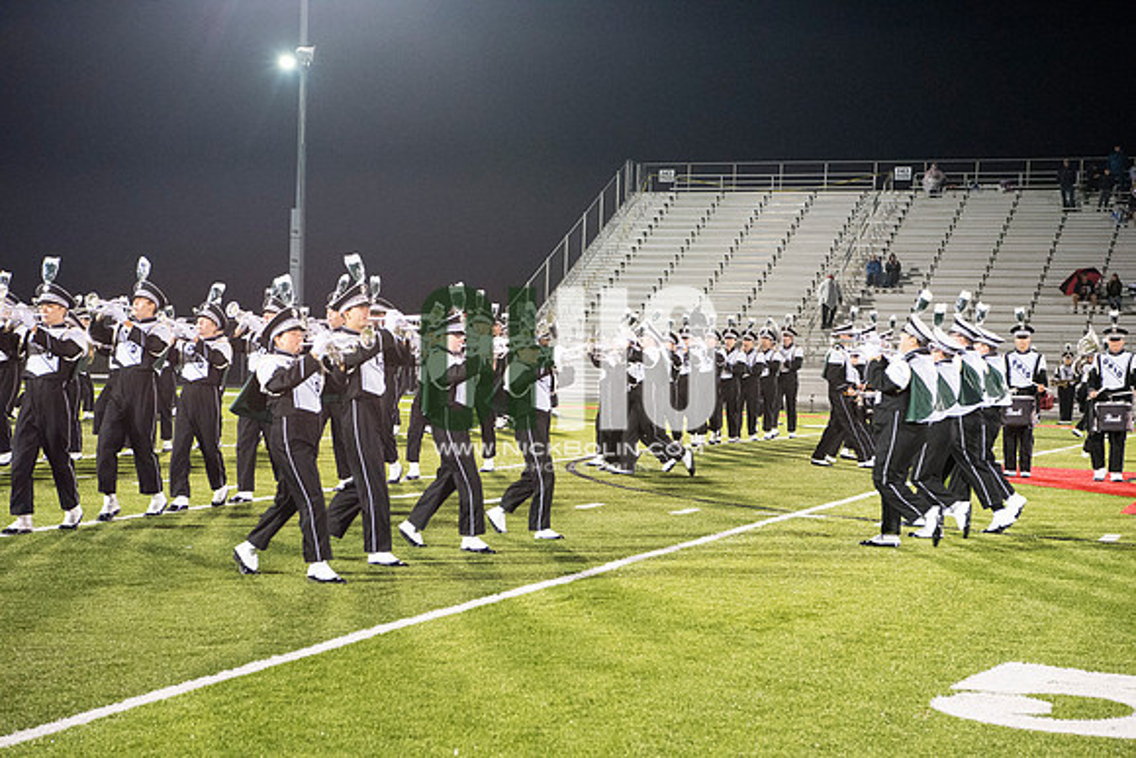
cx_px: 568
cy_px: 379
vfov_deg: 19.5
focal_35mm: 70
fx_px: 2209
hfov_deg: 28.8
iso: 5000
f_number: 5.6
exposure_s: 1/200
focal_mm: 70
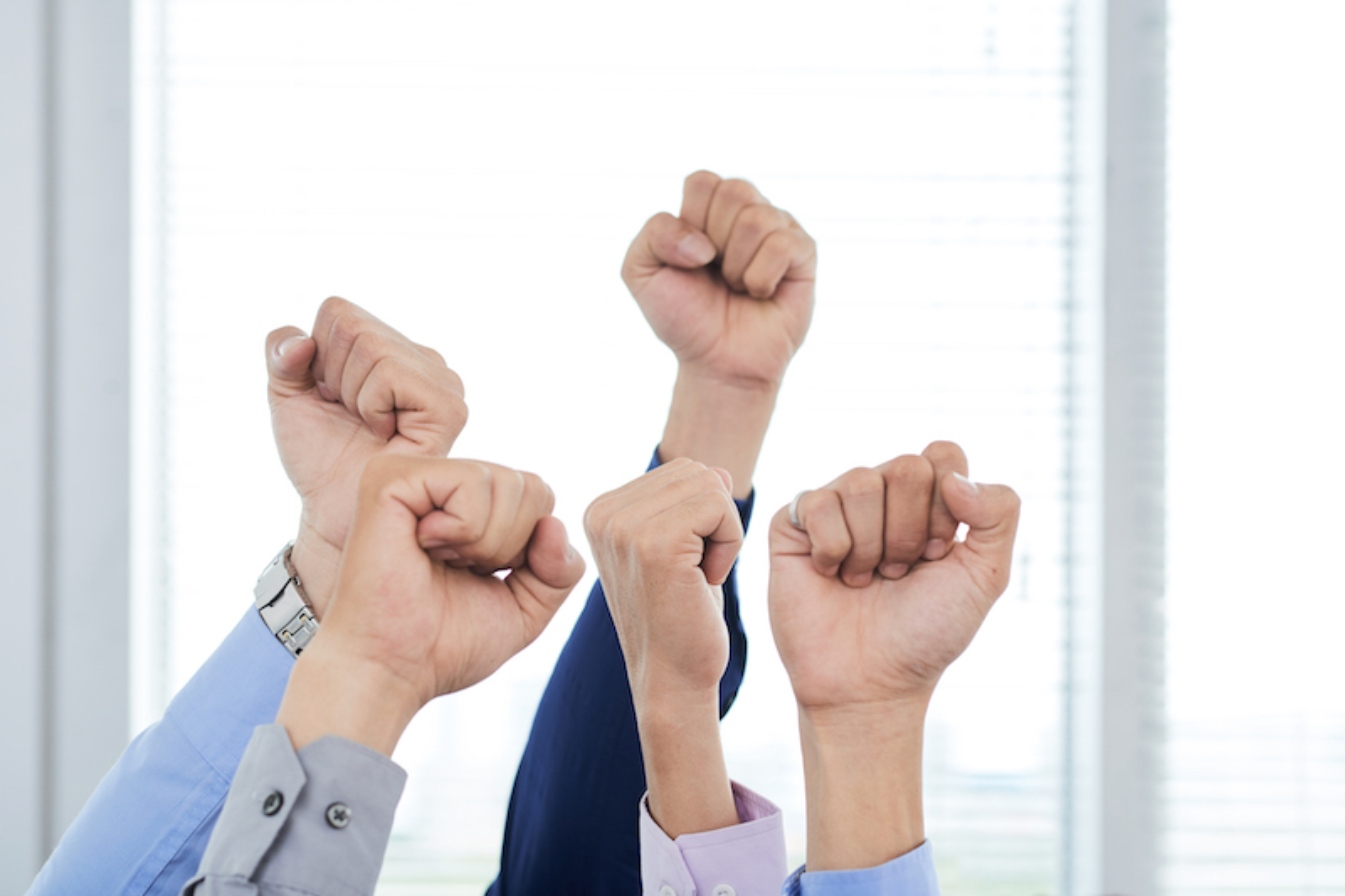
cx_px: 672
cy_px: 448
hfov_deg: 23.9
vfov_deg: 16.1
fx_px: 3175
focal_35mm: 85
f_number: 5.6
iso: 400
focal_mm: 85
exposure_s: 1/250
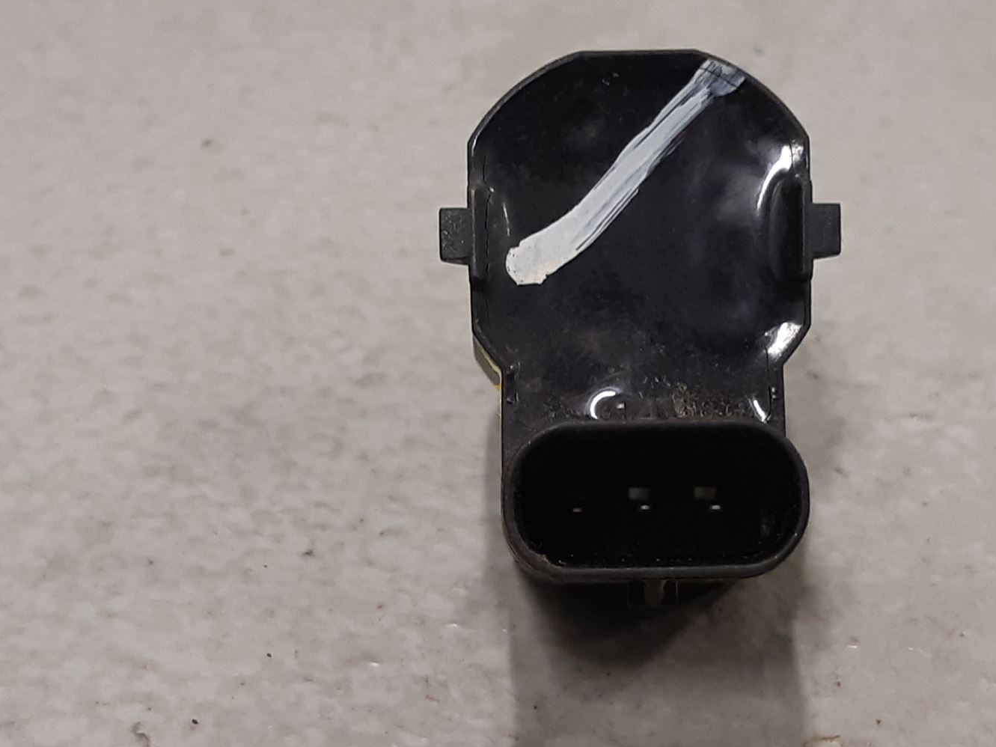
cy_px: 389
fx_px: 1151
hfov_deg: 46.7
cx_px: 561
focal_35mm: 40
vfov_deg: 35.9
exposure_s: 1/50
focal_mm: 3.93
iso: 125
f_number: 1.7
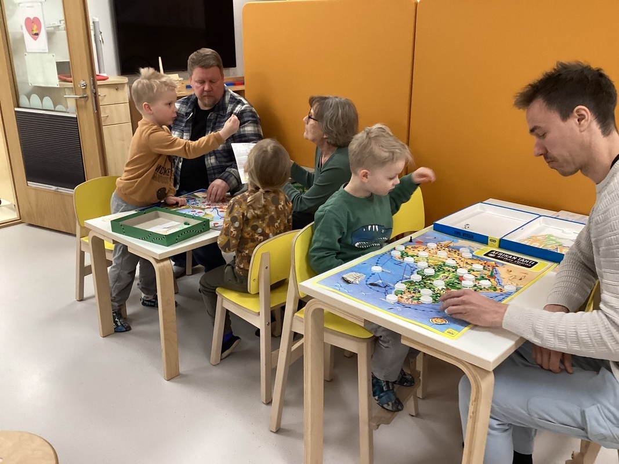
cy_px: 232
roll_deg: -0.7
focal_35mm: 31
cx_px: 310
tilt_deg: -19.6
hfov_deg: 58.4
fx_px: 554
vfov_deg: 45.4
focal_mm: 3.3
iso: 250
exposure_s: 1/50
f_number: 2.4
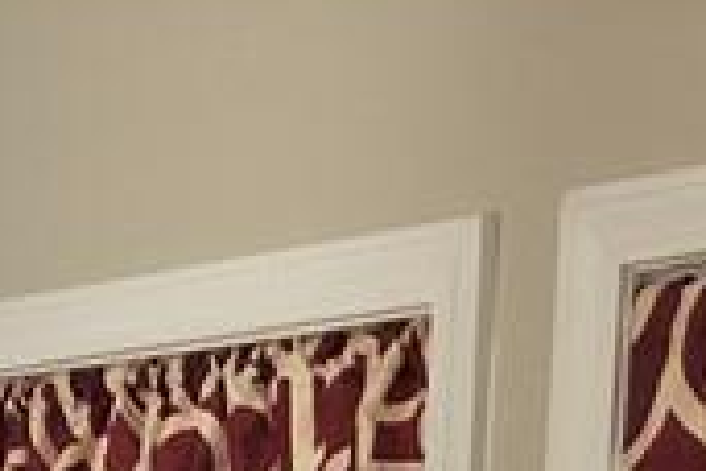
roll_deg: -3.1
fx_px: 3412
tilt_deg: -12.0
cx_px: 190
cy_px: 1545
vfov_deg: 6.9
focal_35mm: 174
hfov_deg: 11.8
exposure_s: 1/15
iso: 100
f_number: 1.8
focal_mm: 3.99
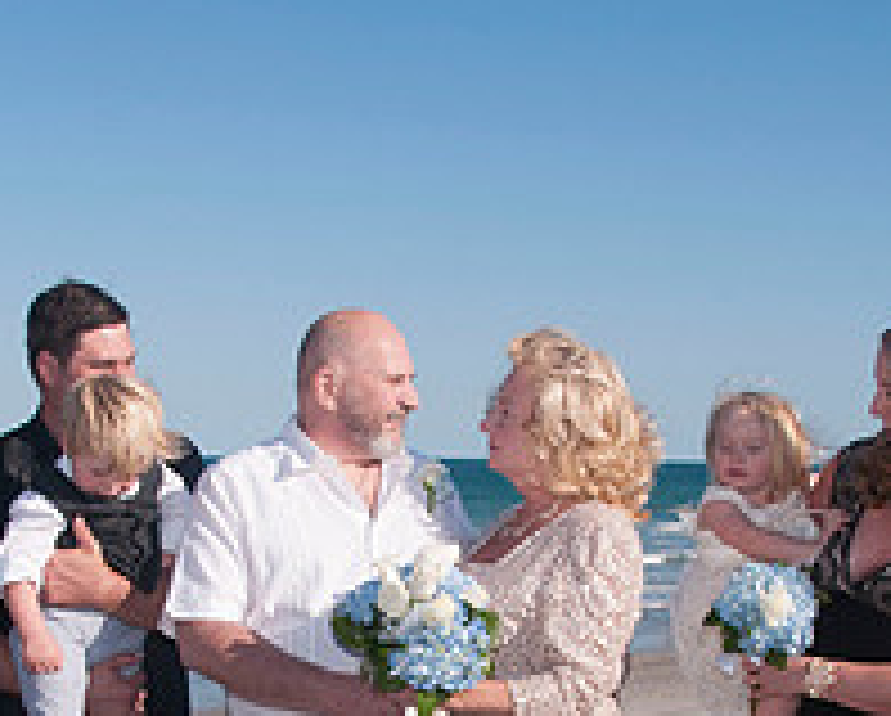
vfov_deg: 20.2
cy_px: 700
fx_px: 1954
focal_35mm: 74
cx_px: 428
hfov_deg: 25.7
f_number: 11
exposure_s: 1/250
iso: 100
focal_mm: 18
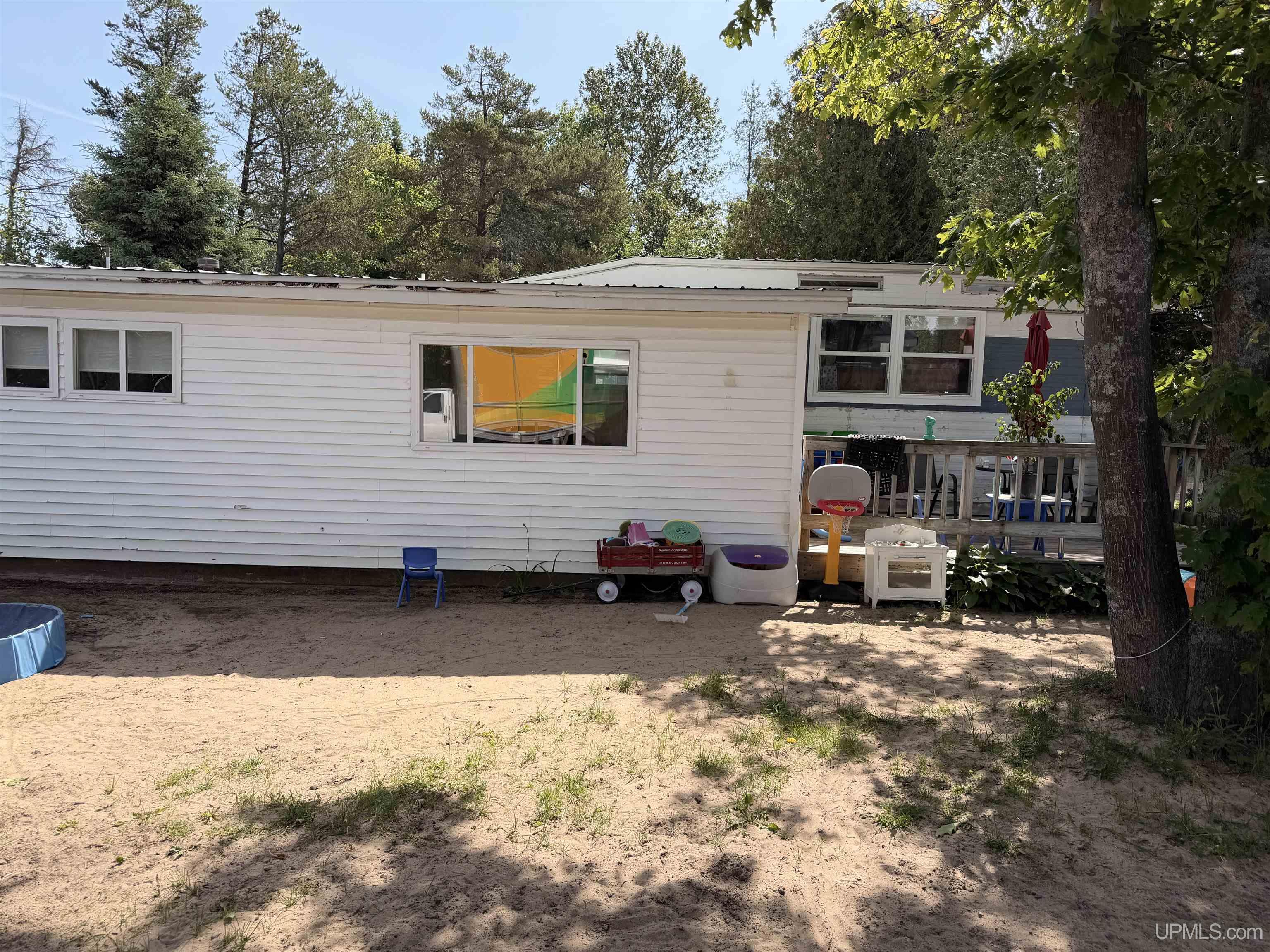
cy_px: 476
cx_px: 635
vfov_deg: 56.8
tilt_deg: -3.2
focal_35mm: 24
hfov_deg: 71.6
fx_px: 881
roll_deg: -1.8
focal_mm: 6.76
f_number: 1.78
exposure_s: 1/2169
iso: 80
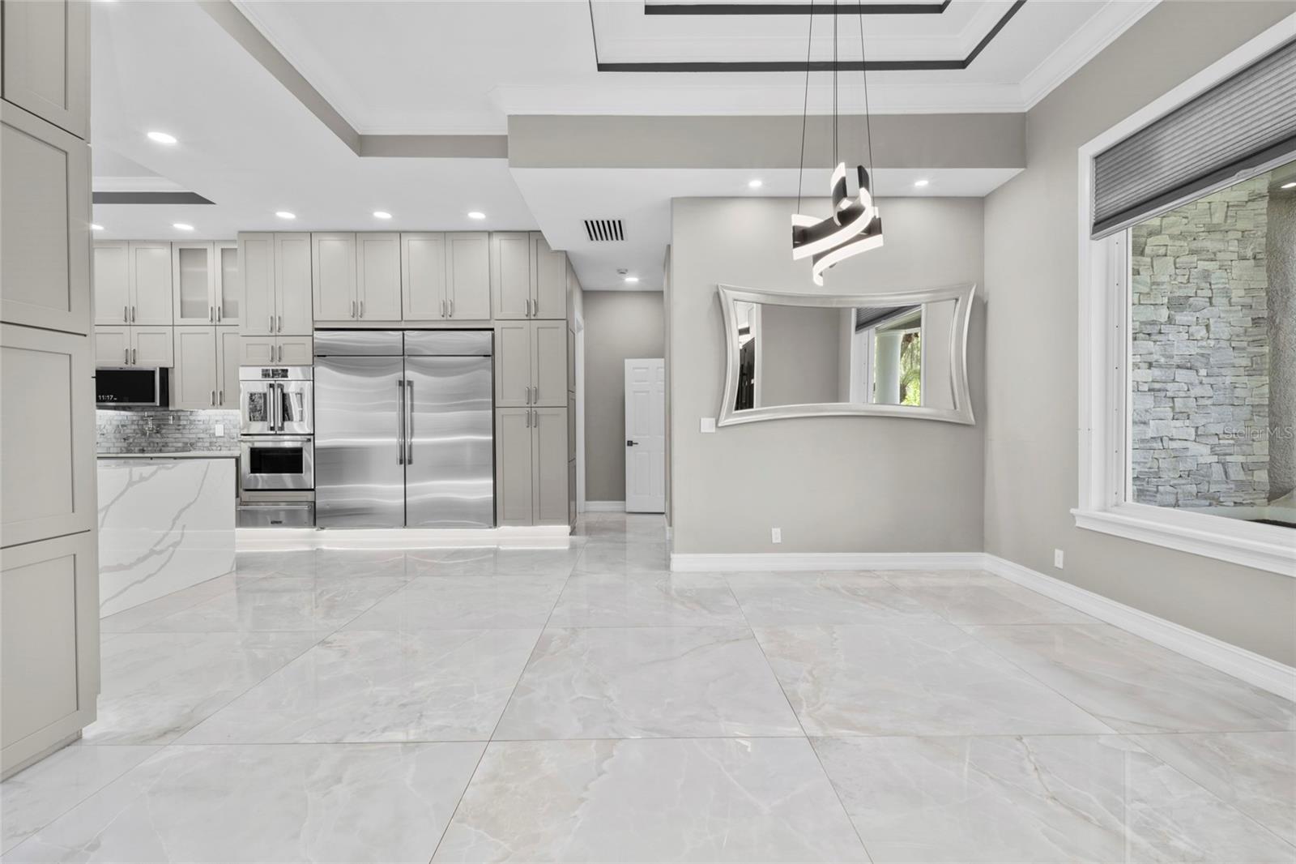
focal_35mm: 15
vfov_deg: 77.3
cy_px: 432
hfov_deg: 100.4
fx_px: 540
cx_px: 648
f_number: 7.1
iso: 100
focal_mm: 10
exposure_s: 1/2
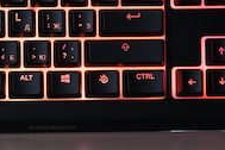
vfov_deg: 7.5
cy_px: -20
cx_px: 18
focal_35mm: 183
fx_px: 1144
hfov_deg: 11.2
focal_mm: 30
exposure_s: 1/160
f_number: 2.2
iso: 1600
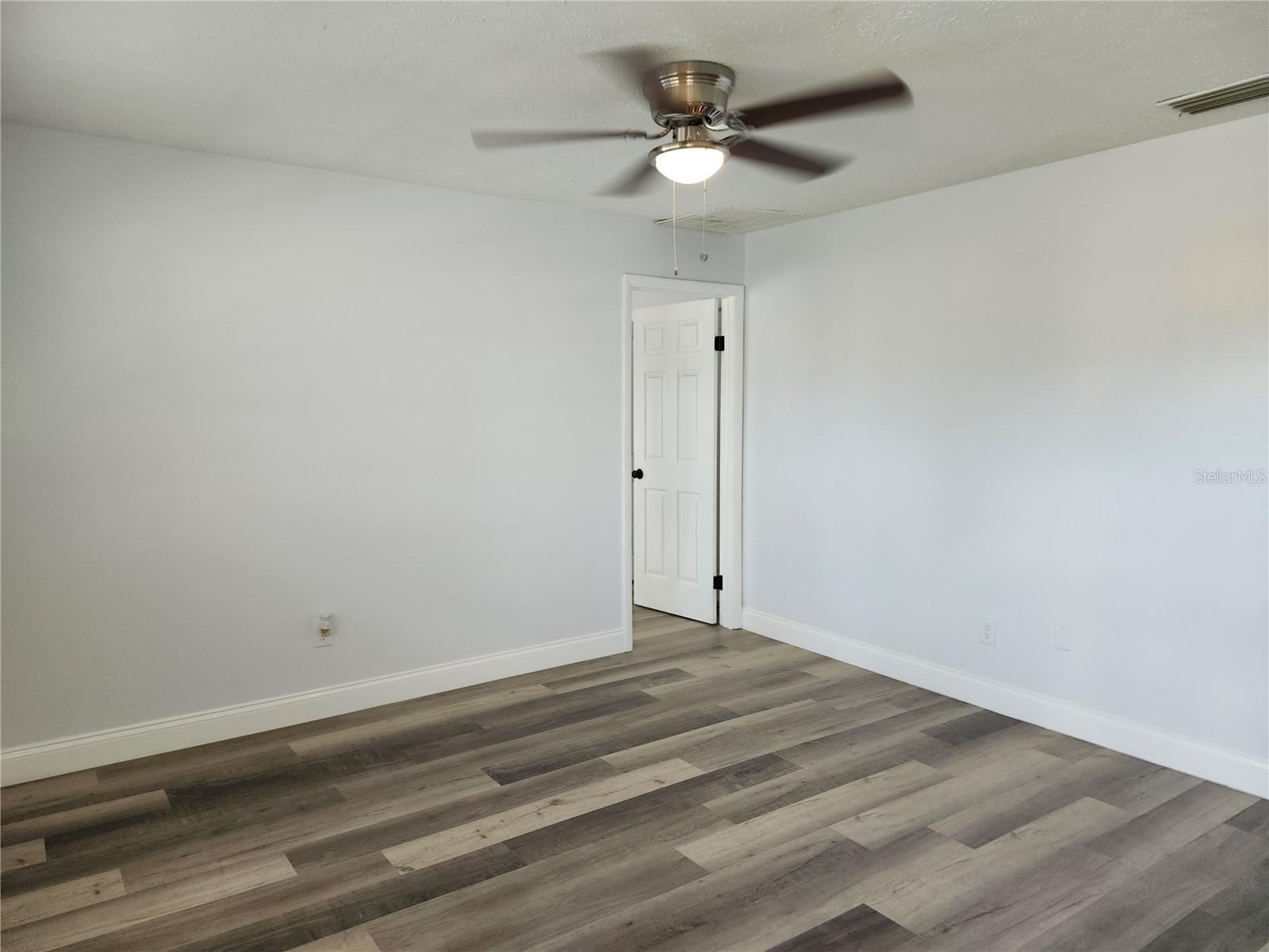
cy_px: 476
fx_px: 843
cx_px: 634
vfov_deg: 58.9
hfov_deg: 73.9
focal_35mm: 23
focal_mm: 5.54
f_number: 1.8
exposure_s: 1/60
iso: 80
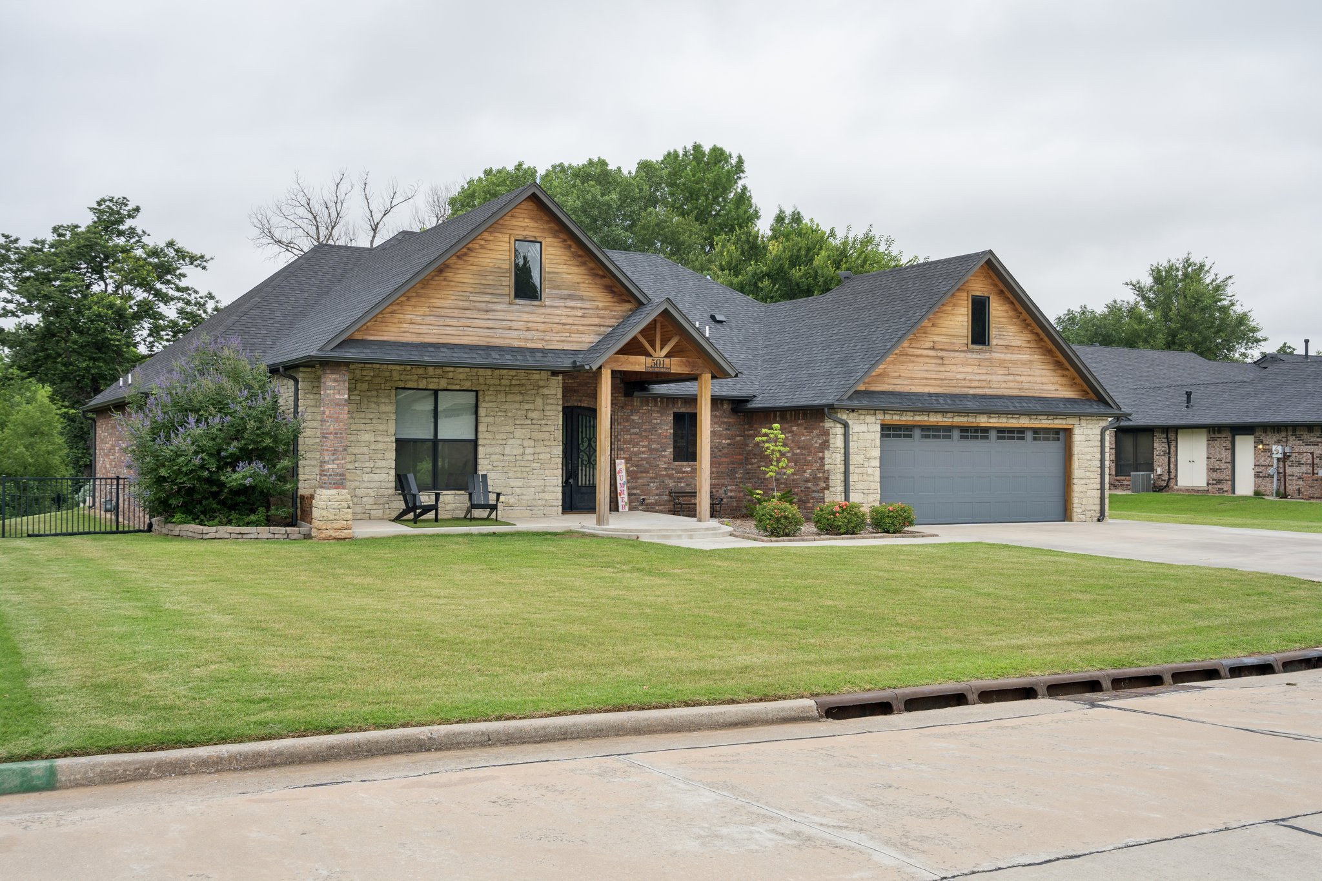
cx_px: 661
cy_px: 440
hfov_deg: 54.4
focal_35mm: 35
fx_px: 1285
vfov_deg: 37.8
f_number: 8
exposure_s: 1/100
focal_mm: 35
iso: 200
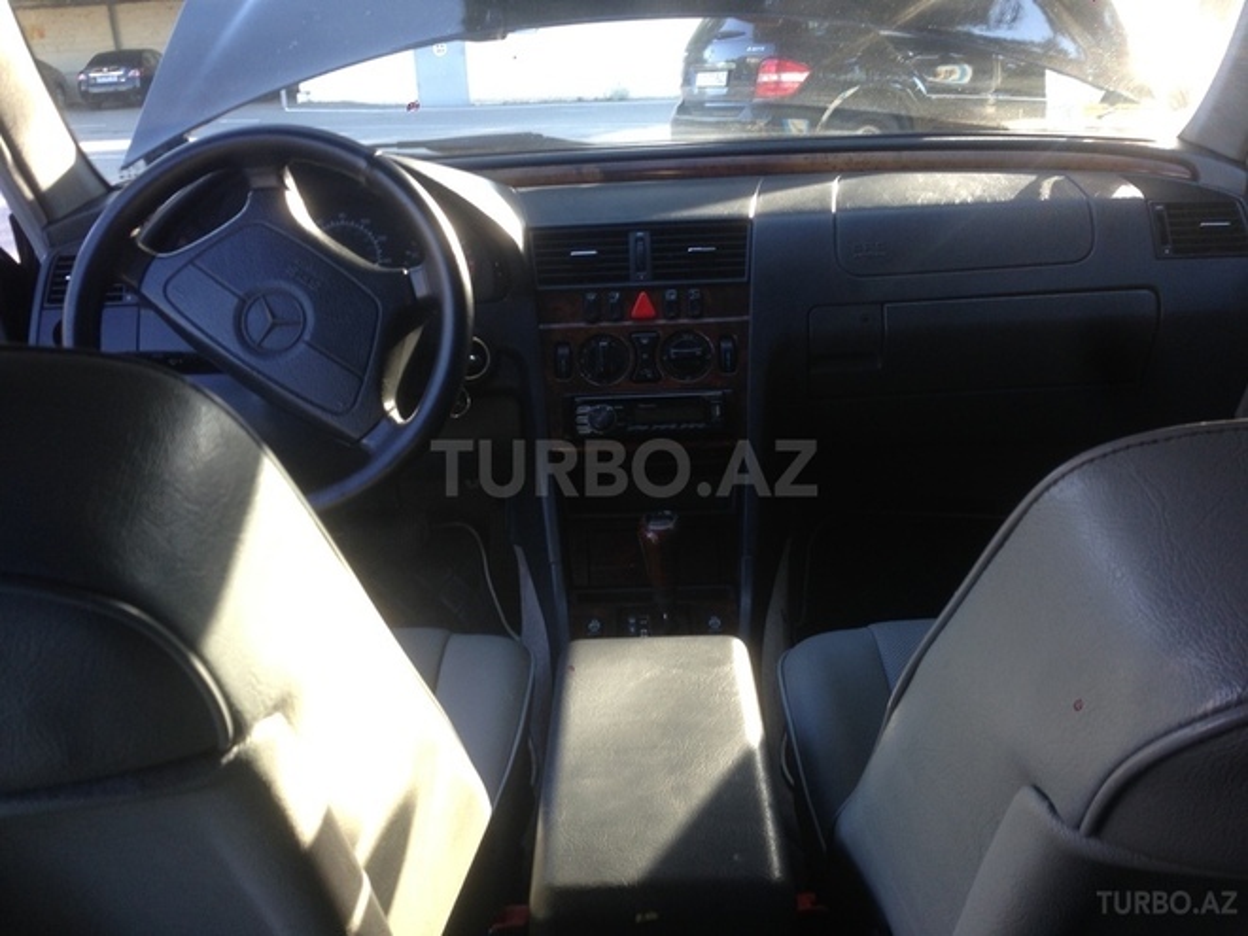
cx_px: 624
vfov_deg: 42.9
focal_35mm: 33
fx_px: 1190
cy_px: 468
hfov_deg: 55.4
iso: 50
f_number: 2.4
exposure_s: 1/60
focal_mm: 4.12
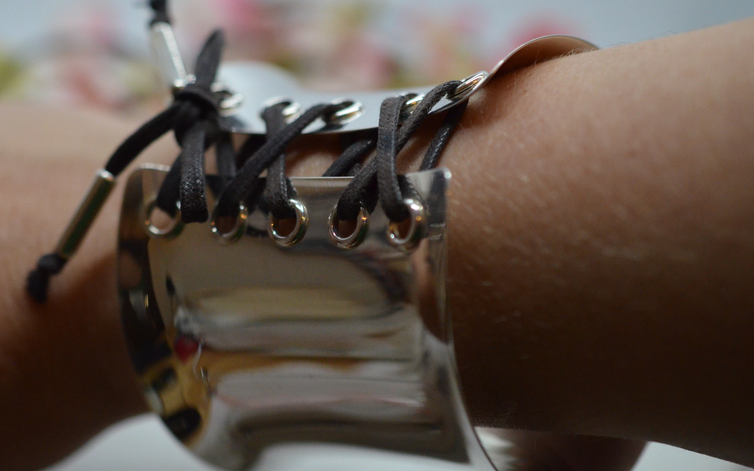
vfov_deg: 17.8
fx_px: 1500
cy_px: 210
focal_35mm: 73
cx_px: 309
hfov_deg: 28.2
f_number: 3.2
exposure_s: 1/4000
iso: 2500
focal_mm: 40
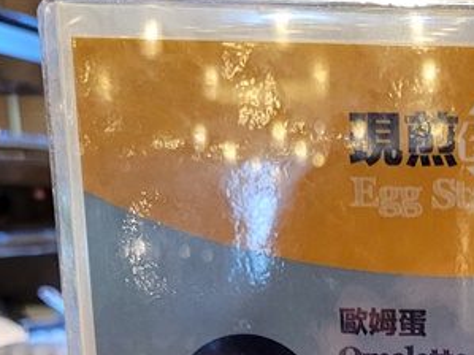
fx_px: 1191
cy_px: 572
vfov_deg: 15.3
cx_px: 526
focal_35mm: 87
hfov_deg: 21.3
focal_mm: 5.4
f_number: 1.8
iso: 400
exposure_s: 1/40
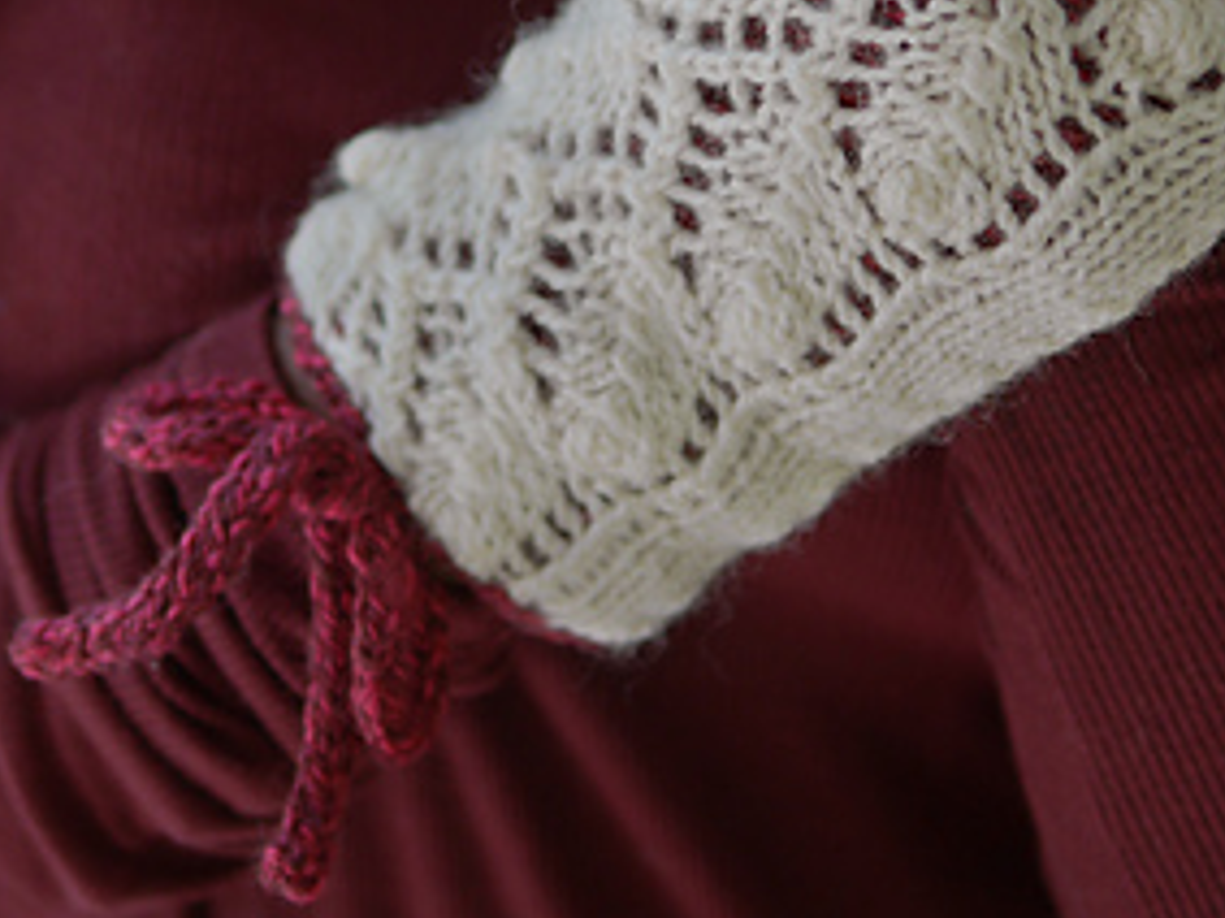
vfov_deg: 13.0
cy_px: 160
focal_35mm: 113
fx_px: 3997
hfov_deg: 17.4
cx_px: 424
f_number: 1.4
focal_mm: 25
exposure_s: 1/60
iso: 250
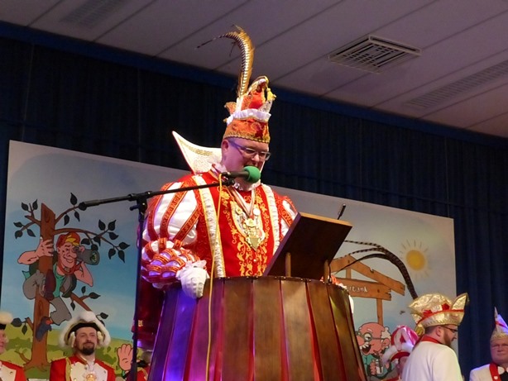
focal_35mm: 86
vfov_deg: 17.2
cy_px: 190
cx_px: 254
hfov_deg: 22.7
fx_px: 1263
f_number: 4
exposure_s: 1/125
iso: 1600
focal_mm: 15.5
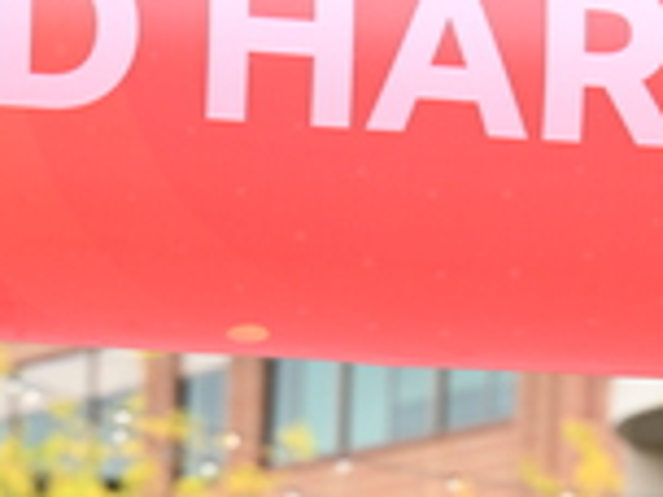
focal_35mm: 313
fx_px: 5995
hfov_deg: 6.3
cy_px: 1142
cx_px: 465
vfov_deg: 4.6
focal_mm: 90
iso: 640
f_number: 2.8
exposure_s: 1/2000
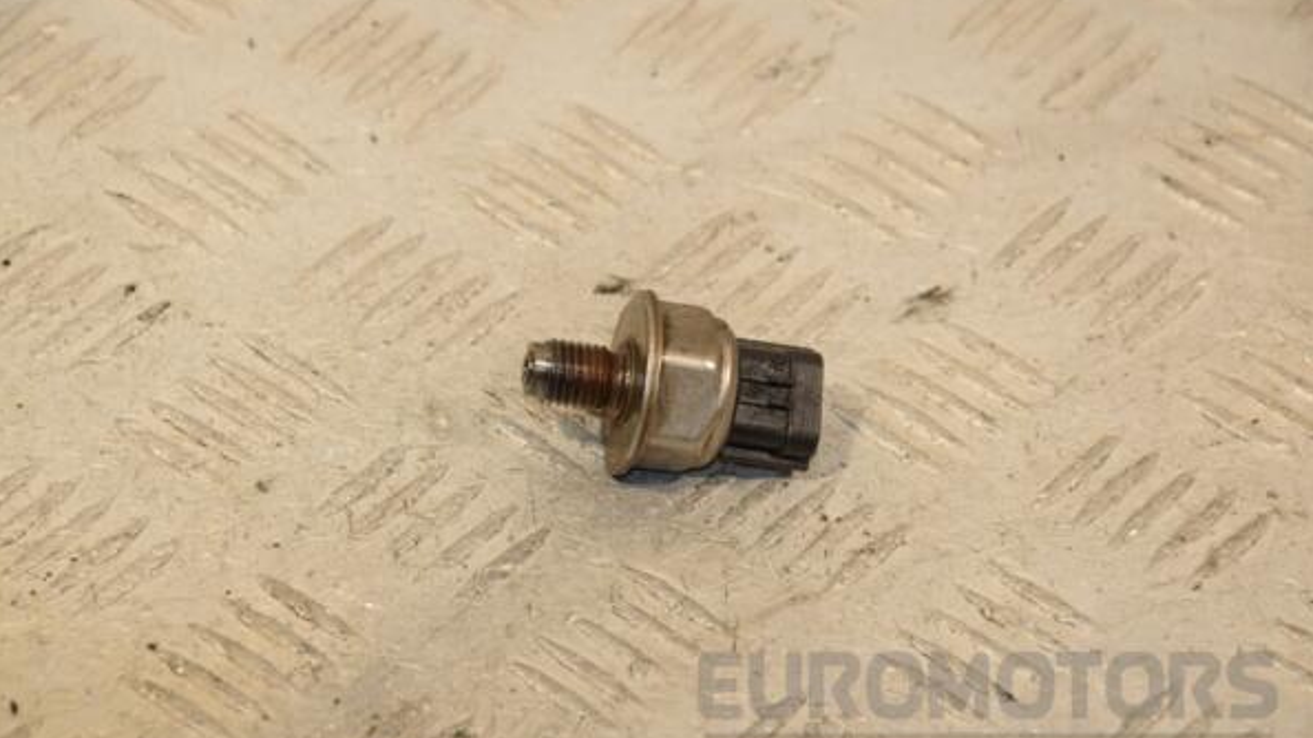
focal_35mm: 167
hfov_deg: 12.9
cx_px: 656
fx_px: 5797
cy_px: 391
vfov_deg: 7.3
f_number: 7.1
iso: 800
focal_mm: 105
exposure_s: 1/200
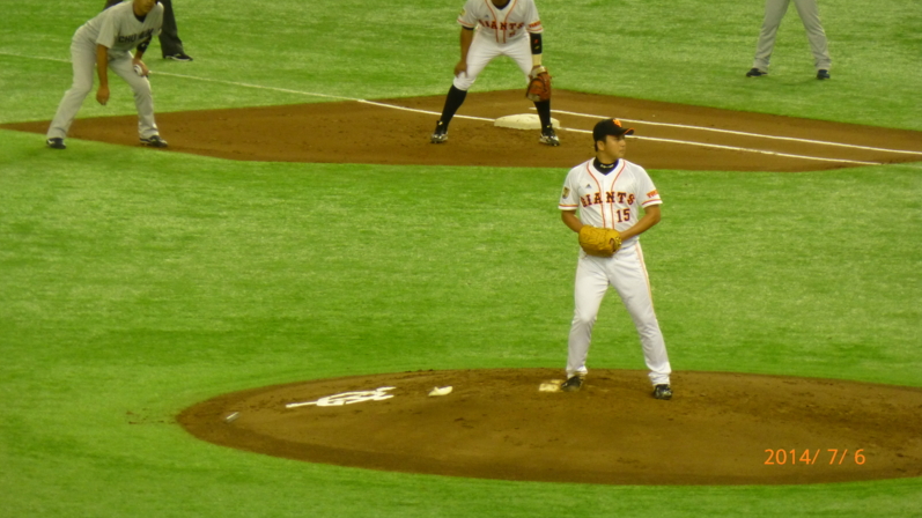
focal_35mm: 525
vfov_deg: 2.3
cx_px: 462
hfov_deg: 4.1
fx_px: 12833
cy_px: 179
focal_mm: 86
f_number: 6.4
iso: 400
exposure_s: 1/40
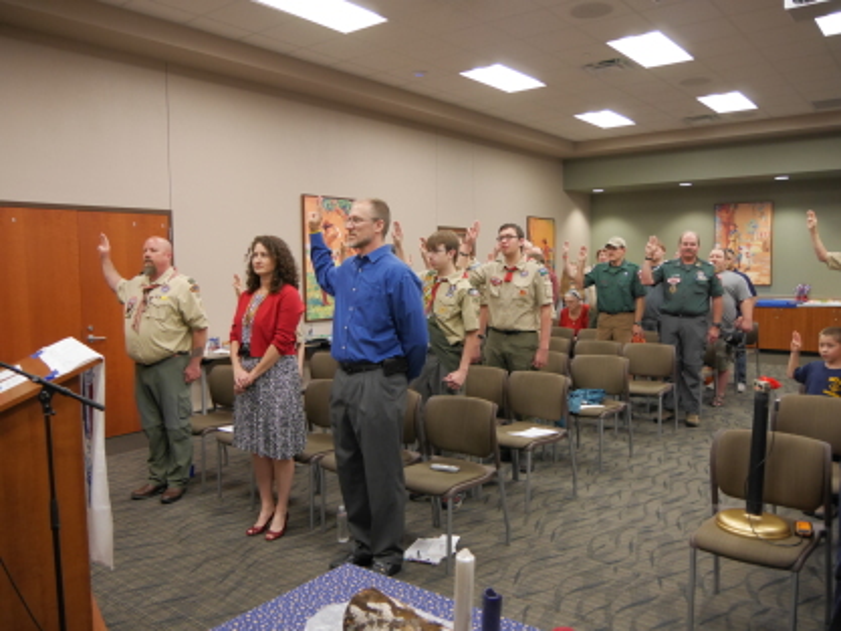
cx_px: 420
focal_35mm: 28
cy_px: 316
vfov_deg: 49.8
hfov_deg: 63.4
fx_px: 680
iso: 1250
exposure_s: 1/60
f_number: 3.5
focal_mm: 14
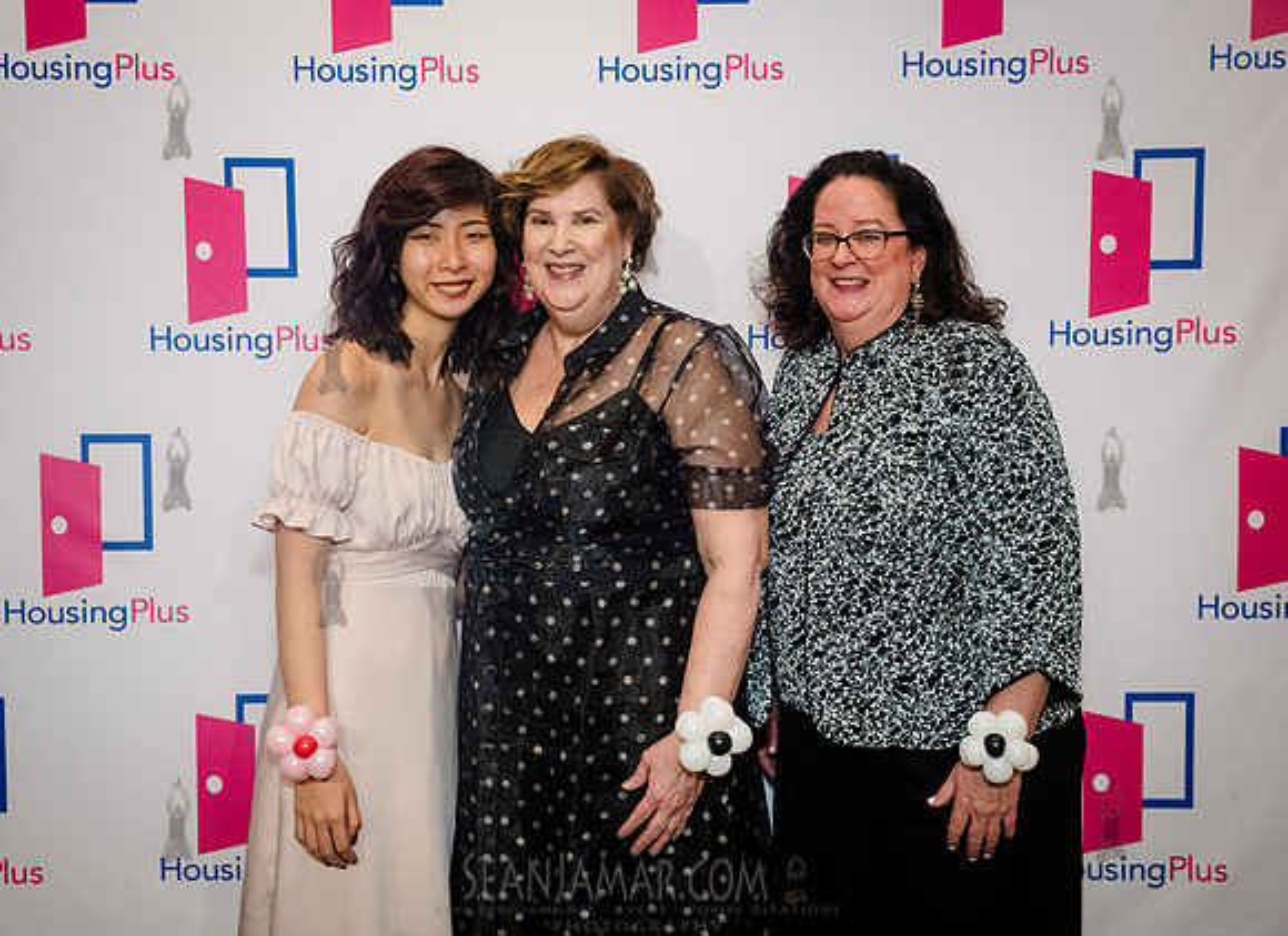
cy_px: 405
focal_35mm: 42
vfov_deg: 33.5
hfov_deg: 45.2
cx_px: 618
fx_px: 1549
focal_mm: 35
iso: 5000
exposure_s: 1/125
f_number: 5.6
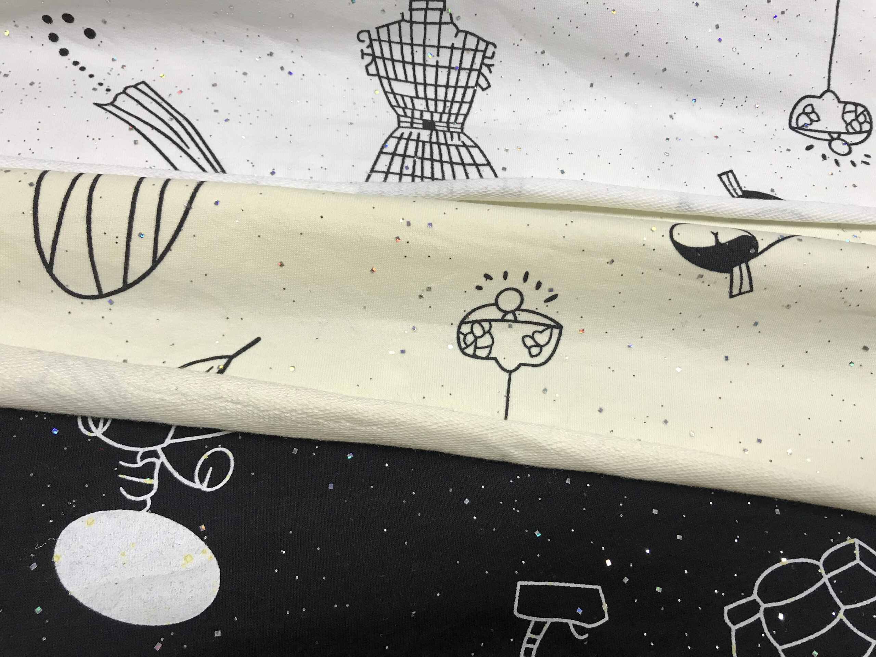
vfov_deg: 49.7
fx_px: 709
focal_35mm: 28
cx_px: 438
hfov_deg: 63.4
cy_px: 328
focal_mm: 3.99
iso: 25
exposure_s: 1/33
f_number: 1.8
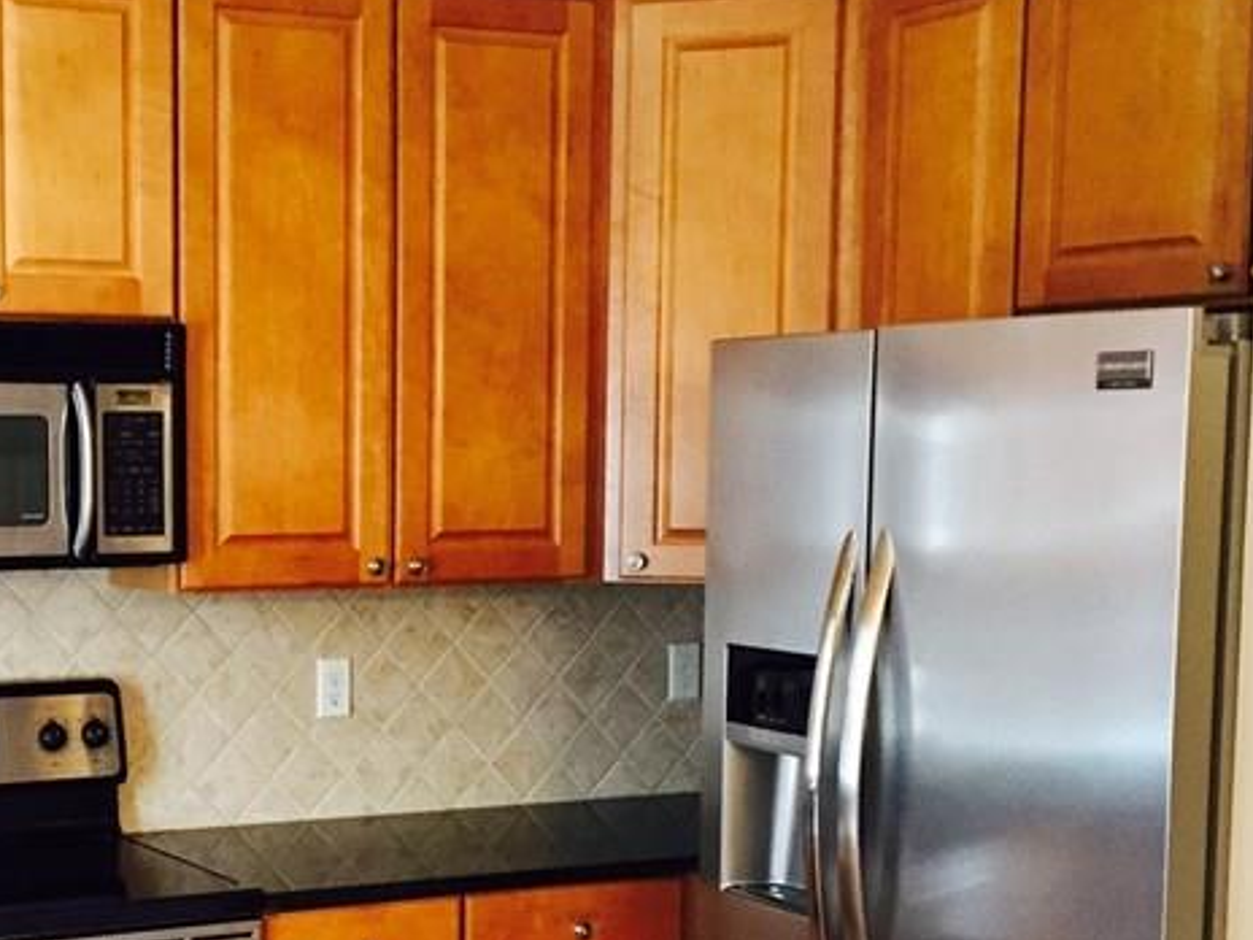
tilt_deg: -6.7
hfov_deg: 29.5
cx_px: 230
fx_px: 2317
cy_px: 697
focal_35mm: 64
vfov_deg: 22.7
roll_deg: -1.0
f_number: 2.2
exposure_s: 1/30
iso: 160
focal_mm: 4.15
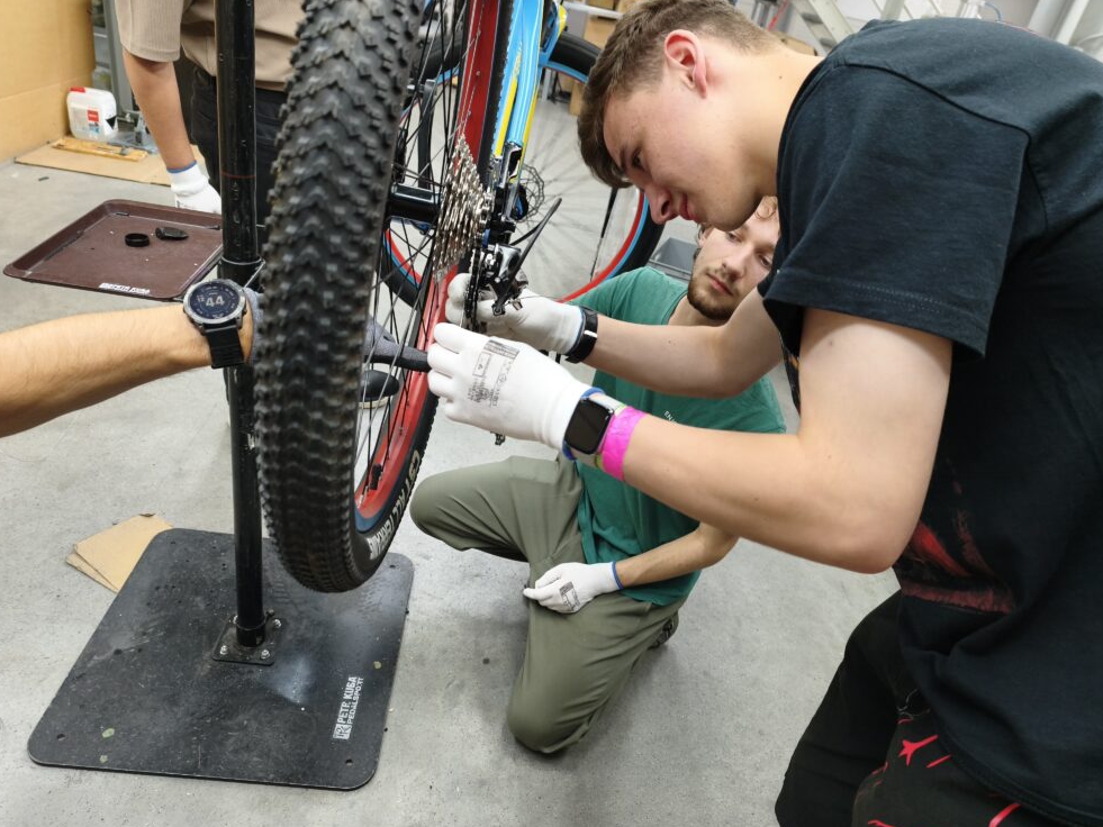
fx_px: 765
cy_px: 409
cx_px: 562
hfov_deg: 71.6
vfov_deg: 56.8
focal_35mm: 24
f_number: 1.62
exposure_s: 1/99.9
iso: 200
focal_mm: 6.45
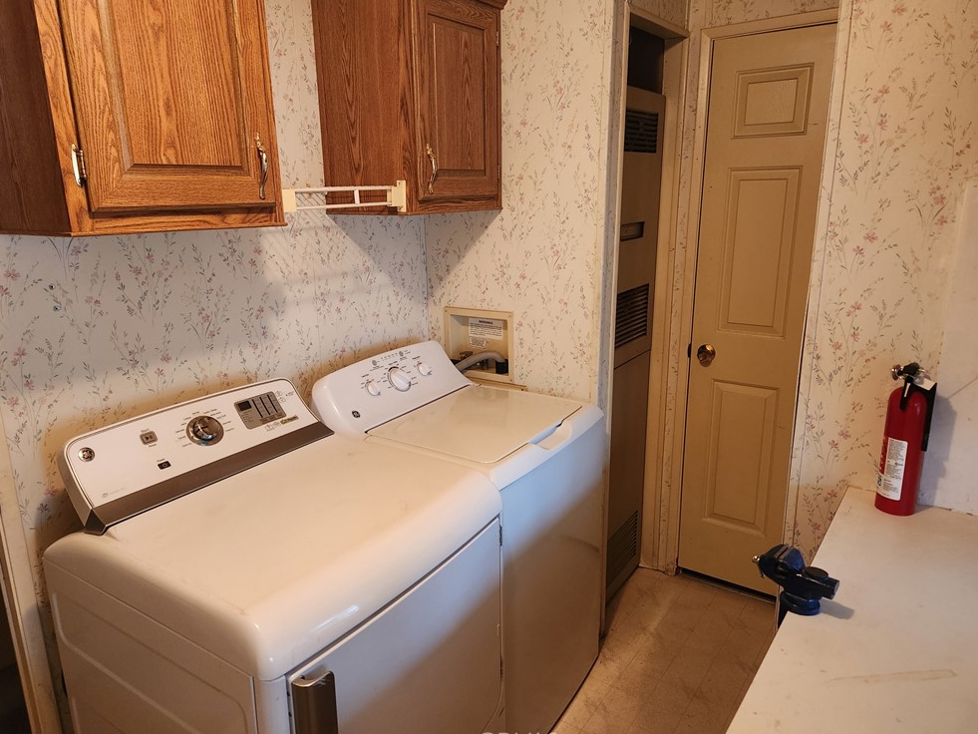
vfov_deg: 56.8
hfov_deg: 71.6
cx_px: 470
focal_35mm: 24
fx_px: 678
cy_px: 373
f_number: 1.8
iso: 640
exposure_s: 1/60
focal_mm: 5.4
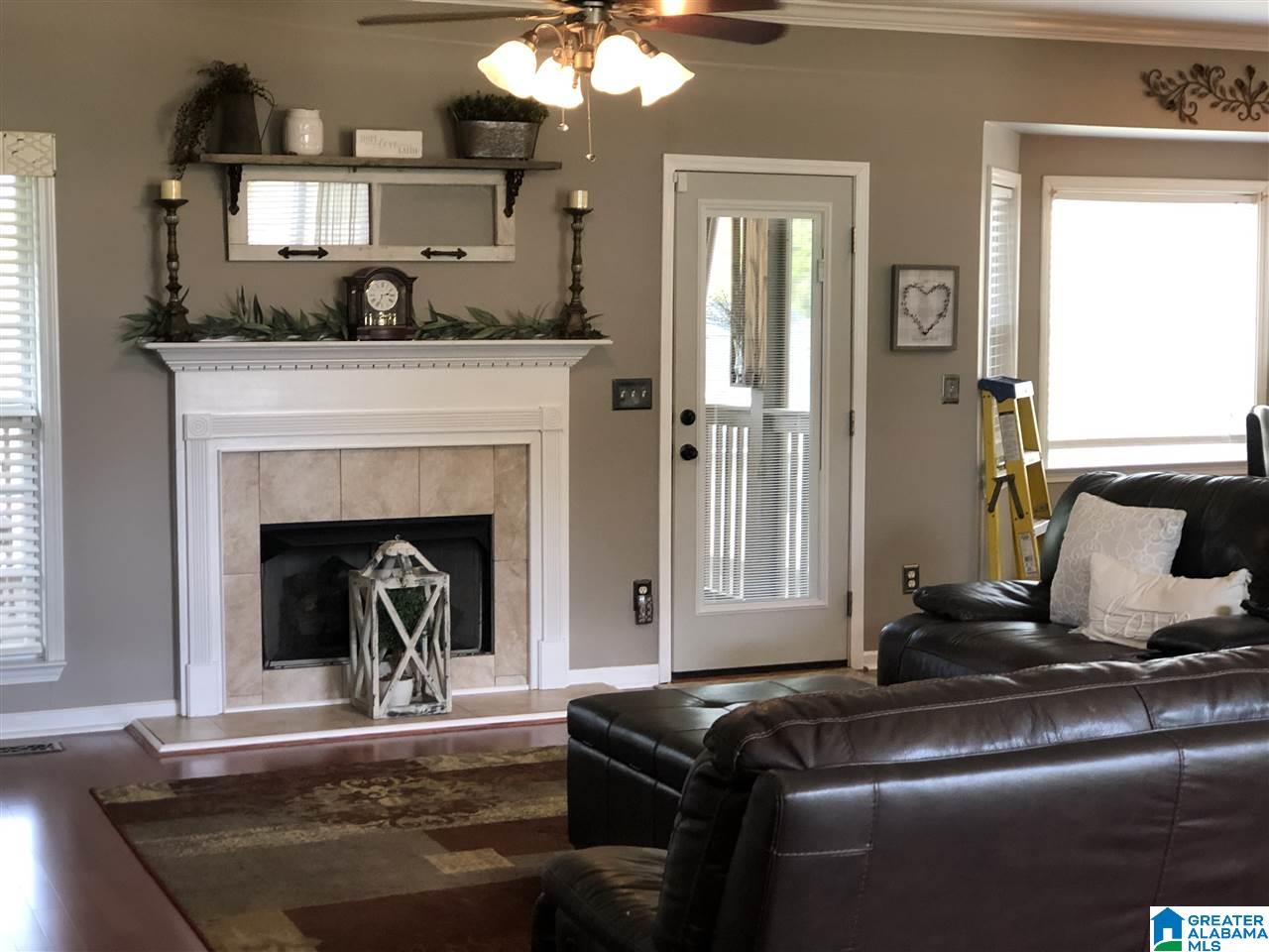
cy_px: 476
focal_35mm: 57
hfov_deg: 33.8
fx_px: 2090
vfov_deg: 25.7
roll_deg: -0.7
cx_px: 634
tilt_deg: -6.2
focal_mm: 6.6
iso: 160
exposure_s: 1/30
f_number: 2.8
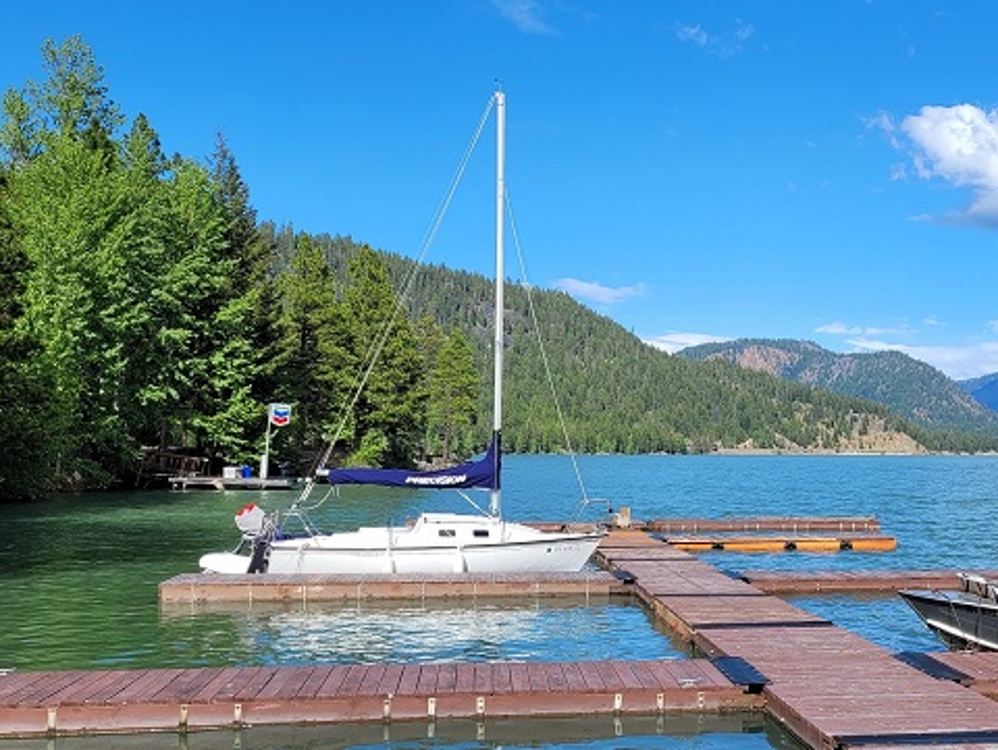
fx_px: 750
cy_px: 375
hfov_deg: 67.2
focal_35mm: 26
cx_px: 499
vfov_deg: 53.1
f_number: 1.8
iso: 40
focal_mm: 5.4
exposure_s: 1/2066
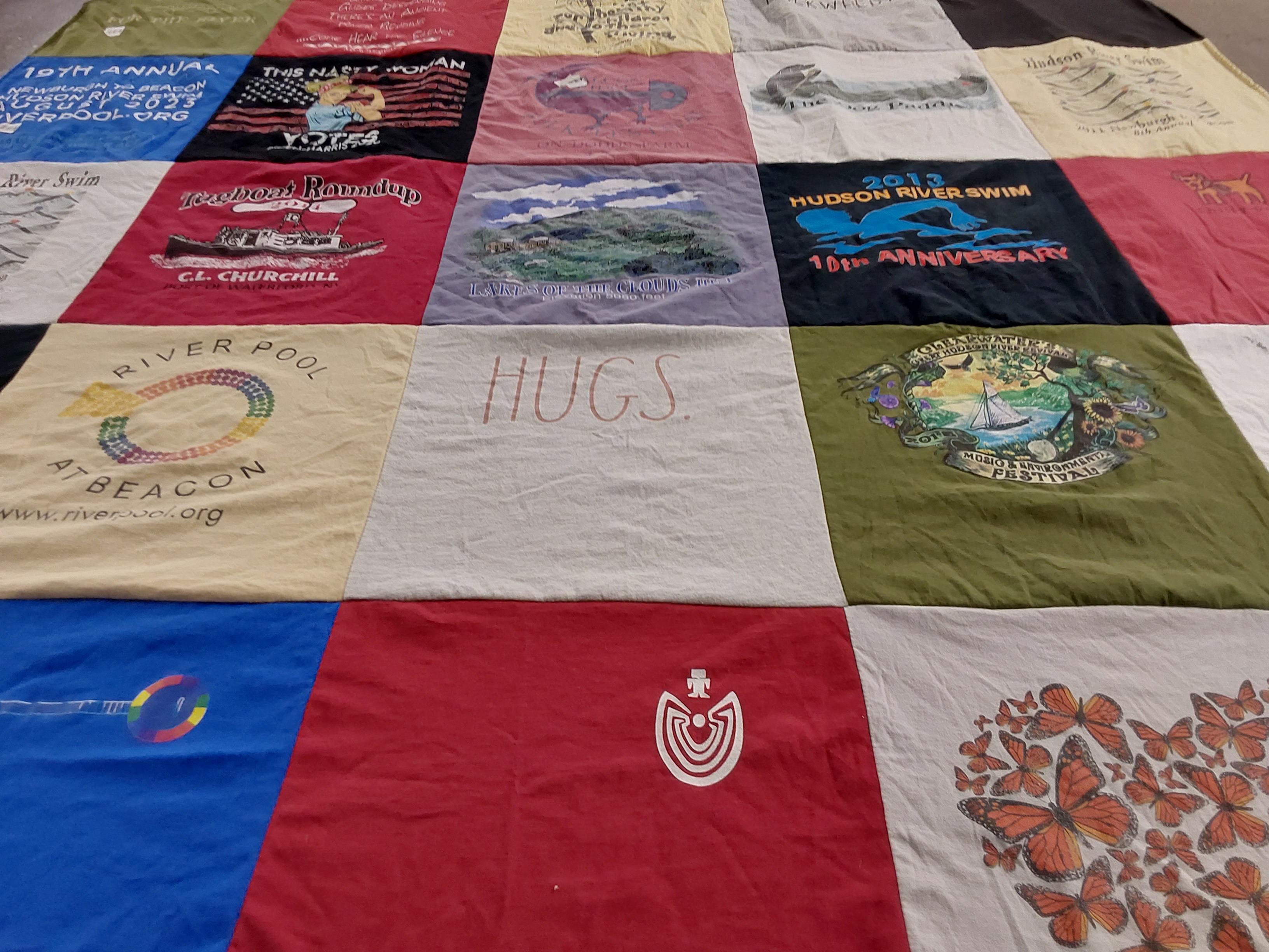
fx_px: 1026
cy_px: 476
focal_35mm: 28
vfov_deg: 49.7
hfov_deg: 63.4
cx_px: 634
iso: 80
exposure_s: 1/60
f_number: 1.9
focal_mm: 2.91
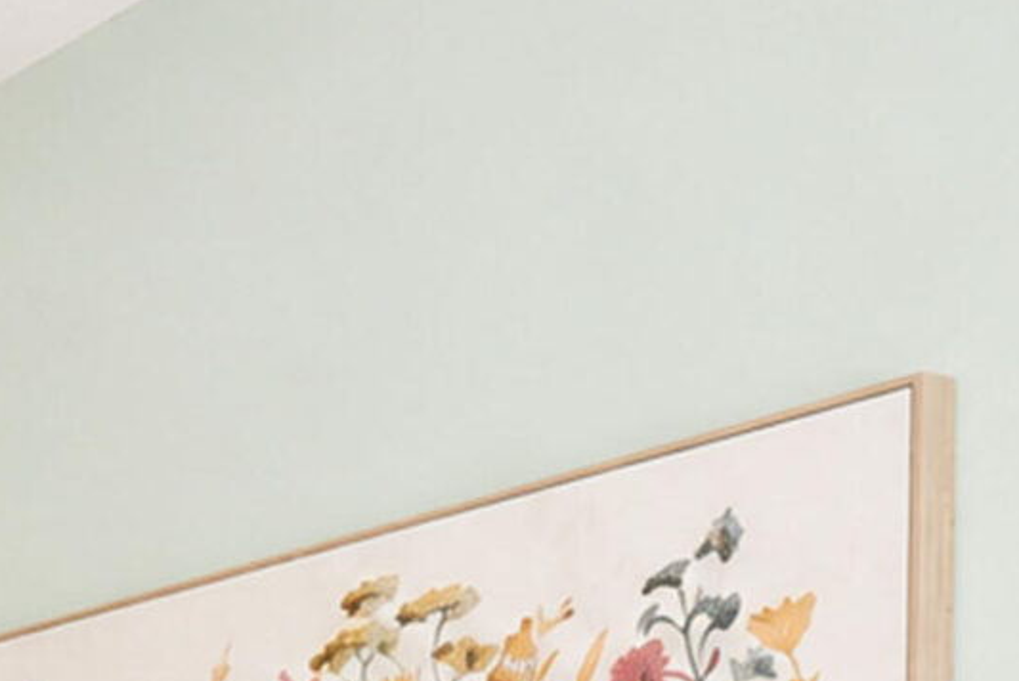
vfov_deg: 15.5
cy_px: 1317
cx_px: -1050
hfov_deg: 18.2
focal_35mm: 72
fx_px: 2039
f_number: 8
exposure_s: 1/60
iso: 1600
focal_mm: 10
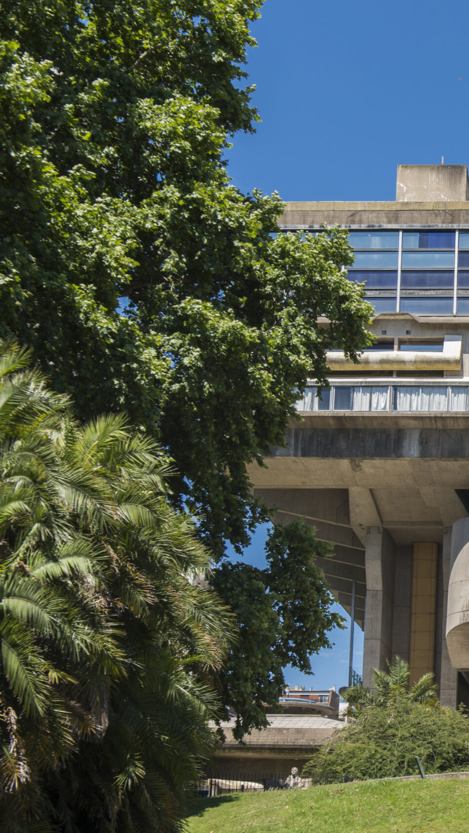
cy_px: 418
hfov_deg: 19.0
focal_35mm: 60
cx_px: 560
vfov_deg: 34.9
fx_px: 1327
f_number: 9
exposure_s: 1/125
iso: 100
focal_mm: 38
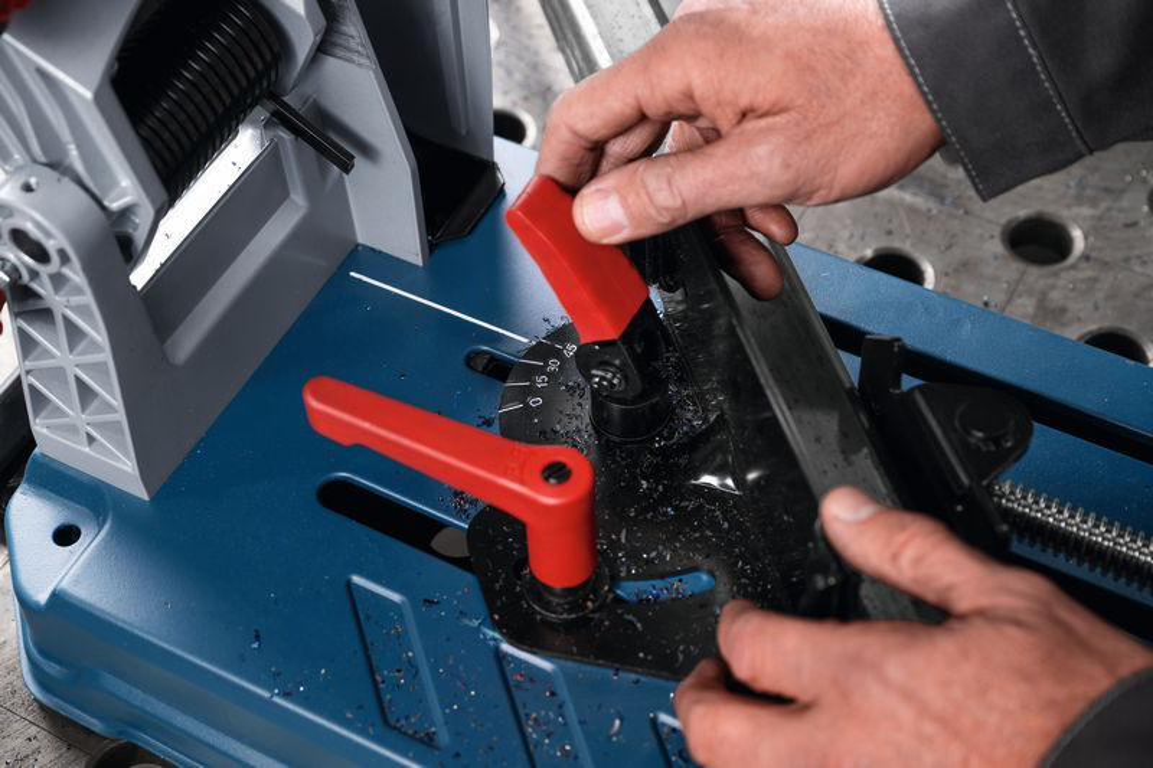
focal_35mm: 58
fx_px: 1857
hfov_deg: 34.5
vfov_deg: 23.4
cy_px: 384
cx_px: 576
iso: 640
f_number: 5.6
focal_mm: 58
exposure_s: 1/100
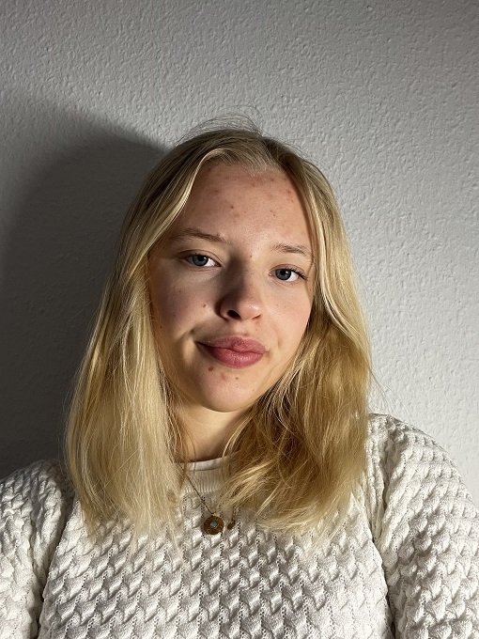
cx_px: 240
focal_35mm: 30
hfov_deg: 46.8
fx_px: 554
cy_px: 320
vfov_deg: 60.0
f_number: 2.2
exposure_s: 1/60
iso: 125
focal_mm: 2.71
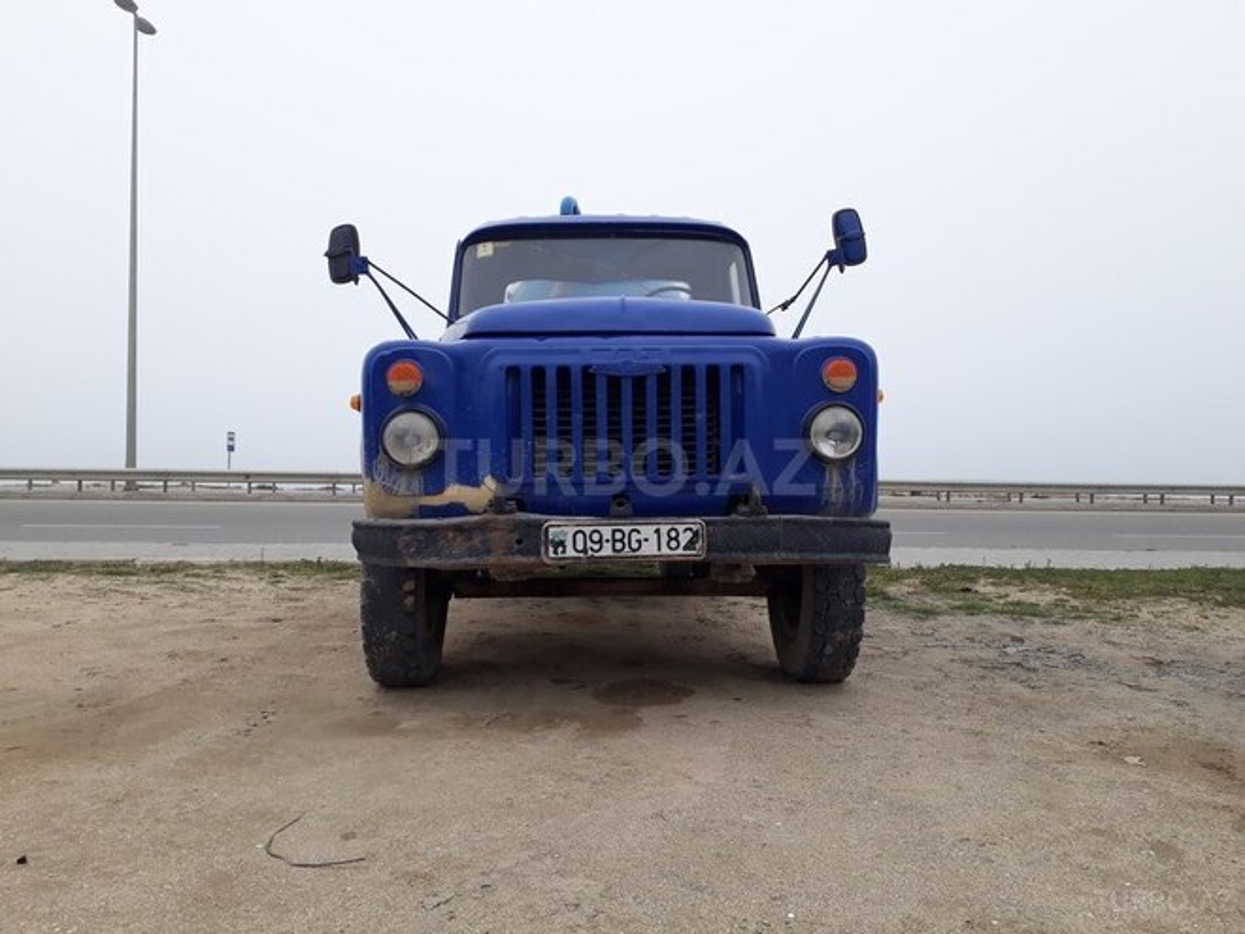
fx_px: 971
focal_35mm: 27
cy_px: 467
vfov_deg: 51.4
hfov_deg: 65.3
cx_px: 622
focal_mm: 3.6
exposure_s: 1/668
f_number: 1.9
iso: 40
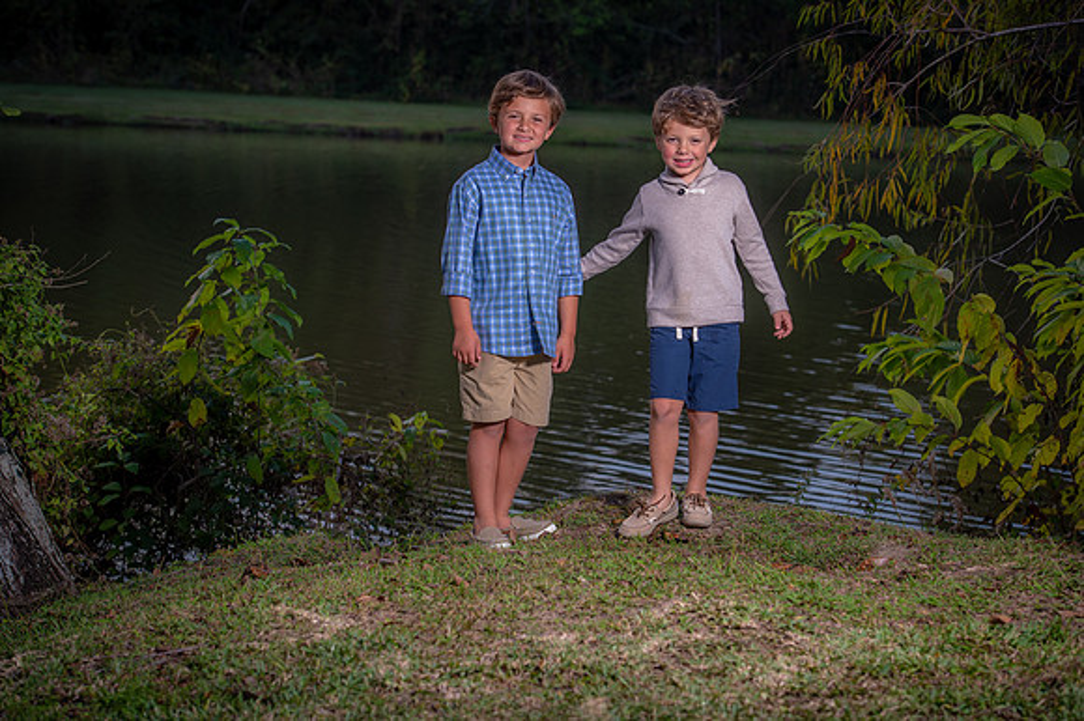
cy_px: 360
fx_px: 2708
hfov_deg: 22.6
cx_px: 542
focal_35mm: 90
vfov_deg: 15.2
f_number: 5.6
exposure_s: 1/160
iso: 200
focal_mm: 90
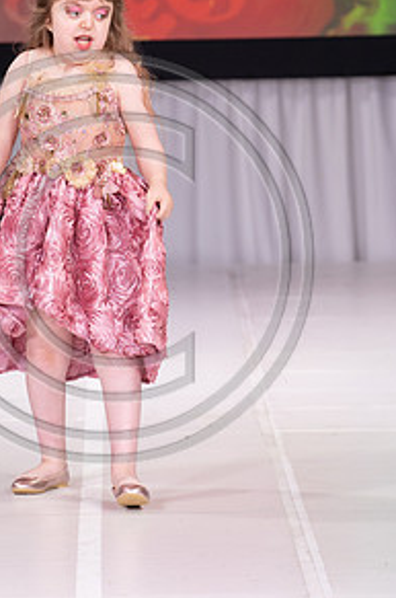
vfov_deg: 8.9
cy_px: 257
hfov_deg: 5.9
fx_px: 3841
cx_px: 106
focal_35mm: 232
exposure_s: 1/400
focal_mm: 150
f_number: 5.6
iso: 2000
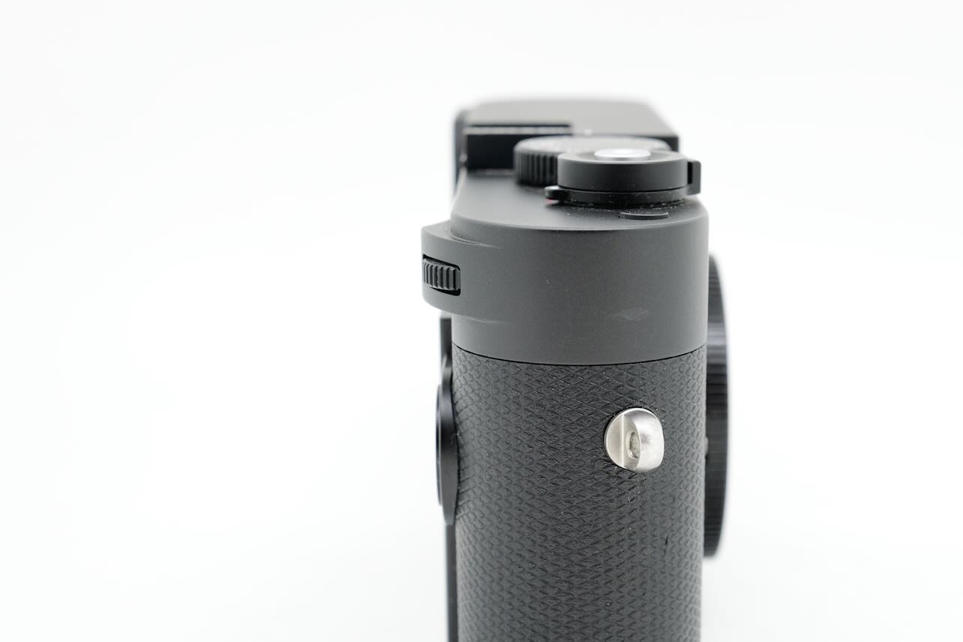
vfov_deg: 20.2
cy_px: 473
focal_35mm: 67
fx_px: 1792
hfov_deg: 30.0
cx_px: 594
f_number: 9
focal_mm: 43
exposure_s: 1/60
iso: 800
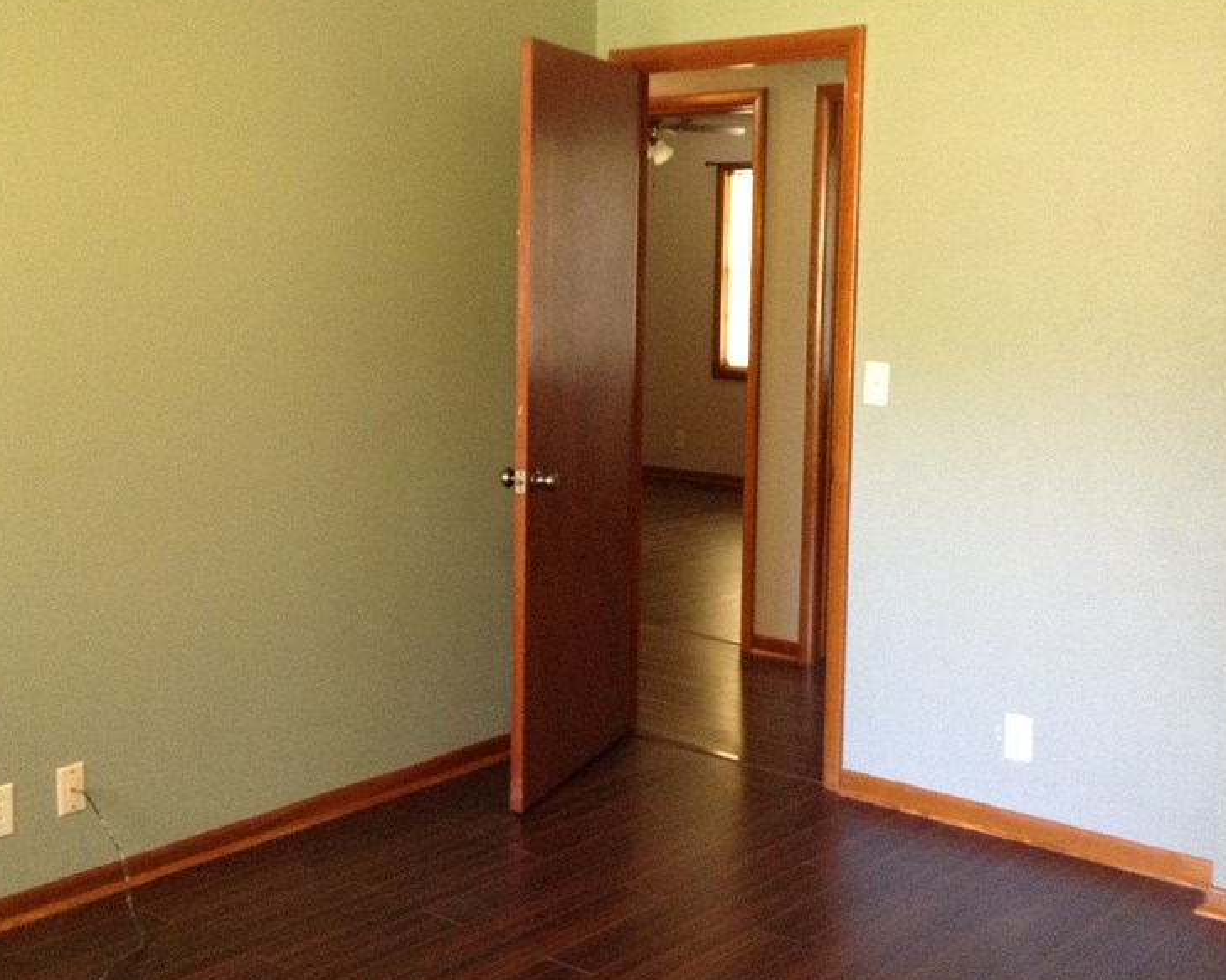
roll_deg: -0.5
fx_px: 1741
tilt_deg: -8.0
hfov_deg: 38.8
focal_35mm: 48
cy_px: 408
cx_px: 626
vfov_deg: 31.4
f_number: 2.4
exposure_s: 1/20
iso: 250
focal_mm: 4.28
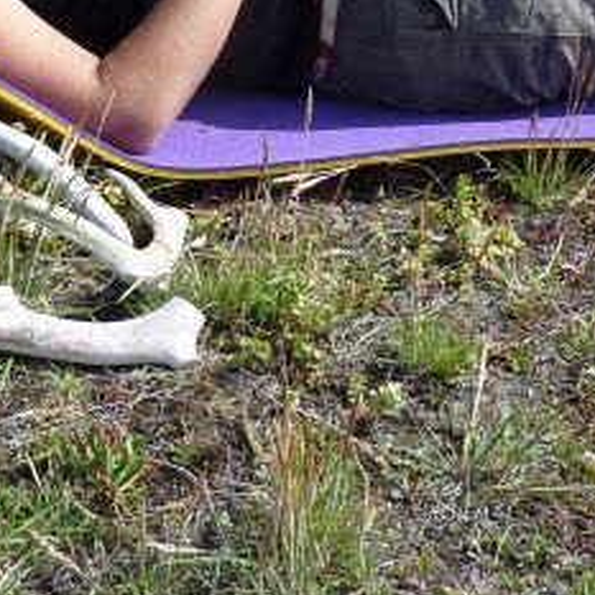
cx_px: 337
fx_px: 1478
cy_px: -97
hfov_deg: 22.7
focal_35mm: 76
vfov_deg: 21.3
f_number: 4
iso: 80
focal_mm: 4.1
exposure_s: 1/400
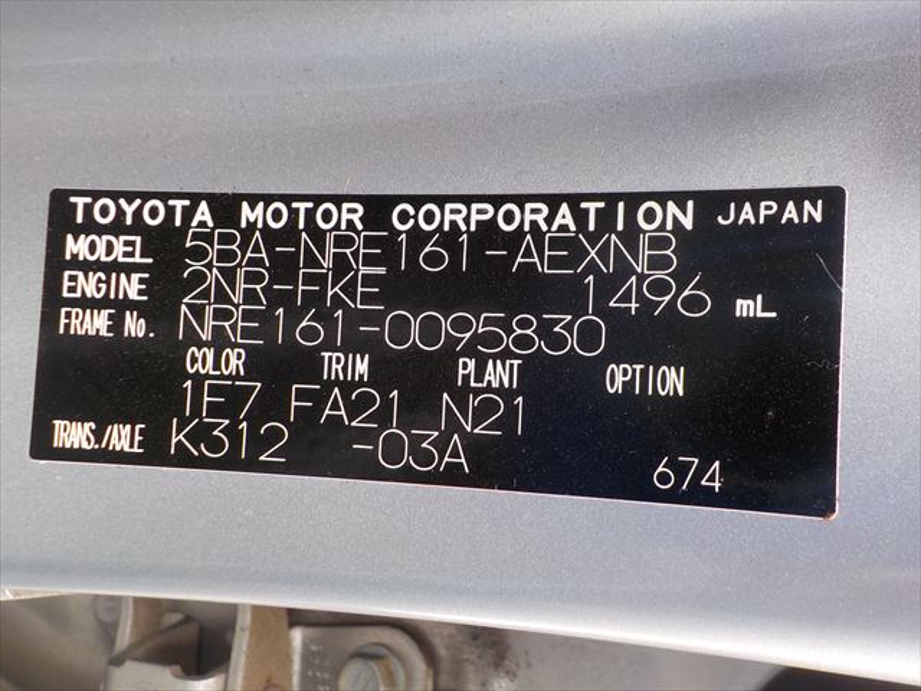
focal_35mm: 30
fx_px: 798
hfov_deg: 60.0
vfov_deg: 46.8
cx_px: 460
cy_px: 346
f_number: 3.3
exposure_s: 1/80
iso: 125
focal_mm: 4.1
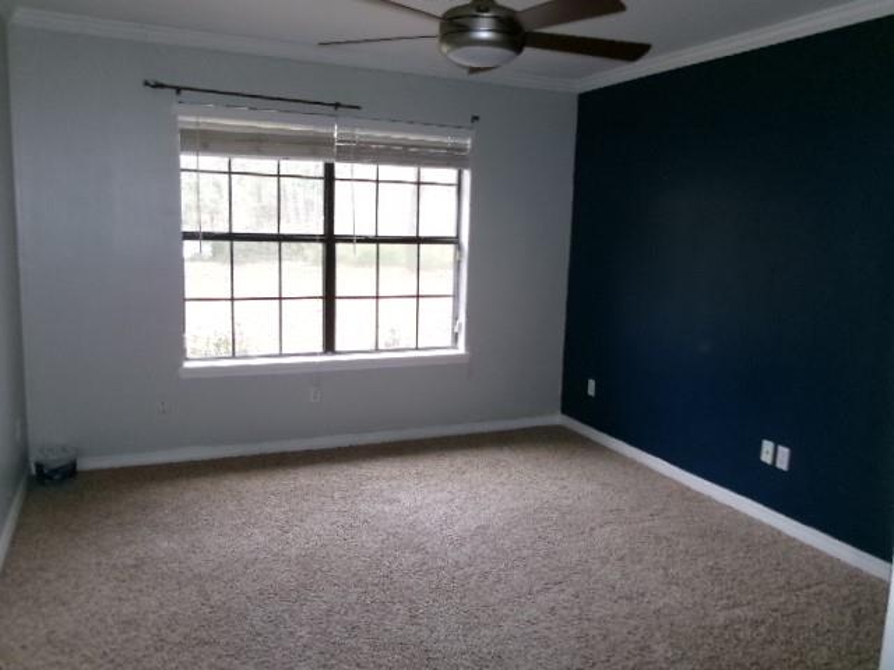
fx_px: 723
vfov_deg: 49.7
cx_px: 447
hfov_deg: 63.4
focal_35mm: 28
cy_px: 335
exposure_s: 1/34
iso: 298
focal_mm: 5.1
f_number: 3.9
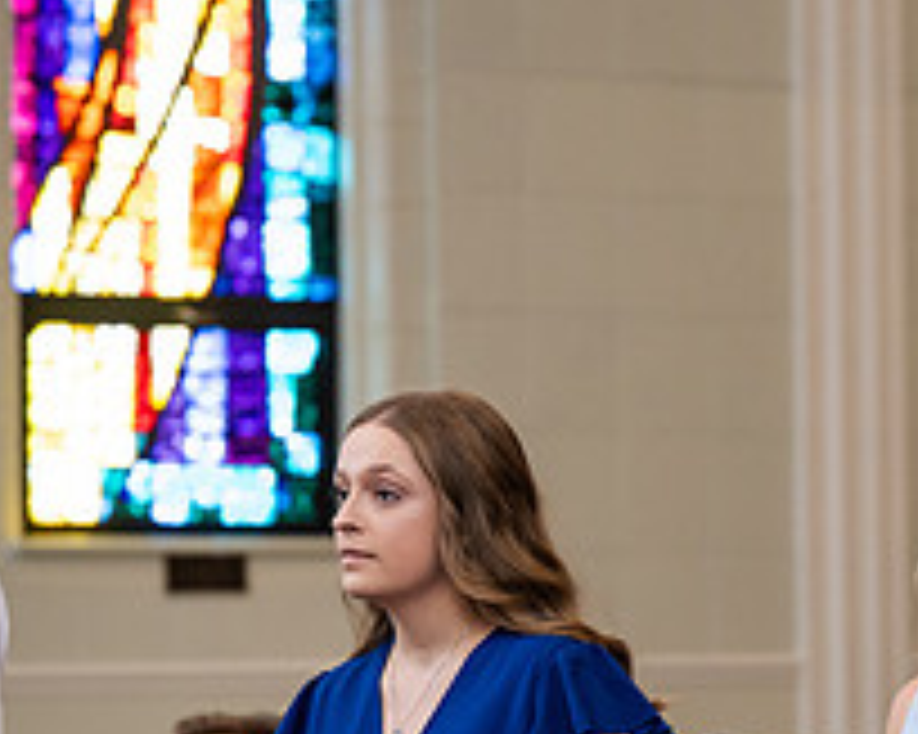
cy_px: 579
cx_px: 896
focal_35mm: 270
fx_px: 7332
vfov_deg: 5.7
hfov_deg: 7.1
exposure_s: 1/200
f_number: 3.2
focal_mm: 101
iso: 1600
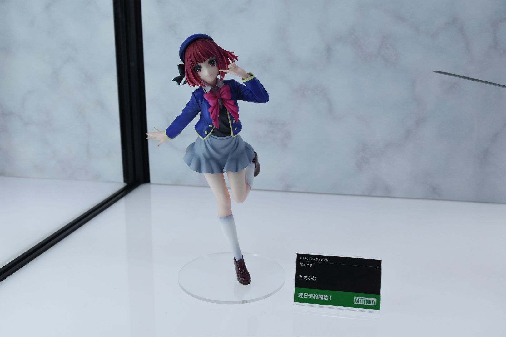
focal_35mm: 34
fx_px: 485
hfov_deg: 55.1
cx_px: 253
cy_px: 168
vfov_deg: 38.4
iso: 640
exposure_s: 1/400
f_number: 8
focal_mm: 23
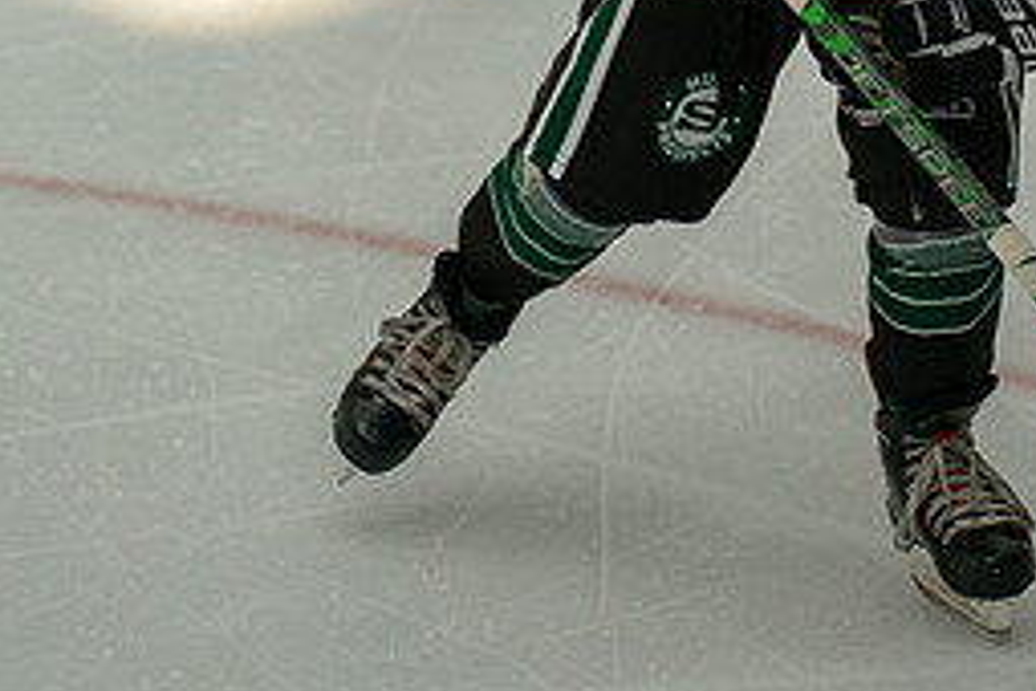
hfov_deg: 6.0
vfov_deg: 4.0
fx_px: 9899
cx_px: 799
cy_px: -84
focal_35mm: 344
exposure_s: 1/4000
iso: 1600
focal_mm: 120
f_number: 3.5
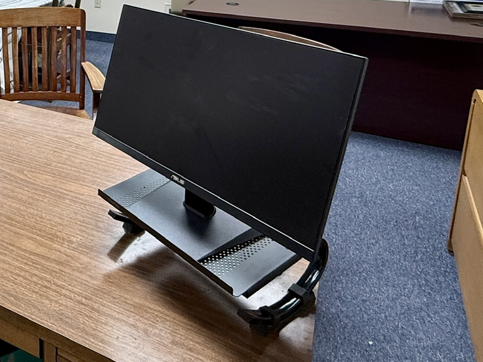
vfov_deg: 35.4
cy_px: 10
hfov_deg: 44.7
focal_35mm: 37
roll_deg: +1.5
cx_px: 33
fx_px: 516
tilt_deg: -12.3
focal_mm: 2.22
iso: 200
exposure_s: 1/120
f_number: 2.2
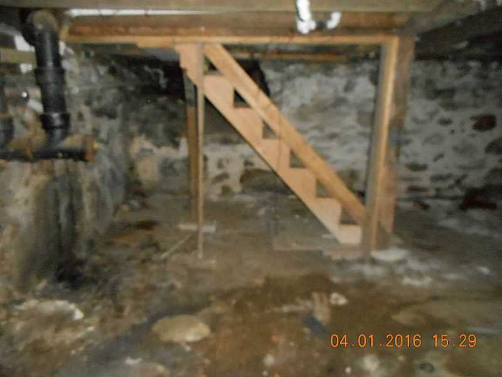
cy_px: 188
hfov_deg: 69.4
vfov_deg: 54.9
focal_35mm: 25
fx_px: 363
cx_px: 251
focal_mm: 4.5
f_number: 3.7
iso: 1600
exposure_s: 1/25
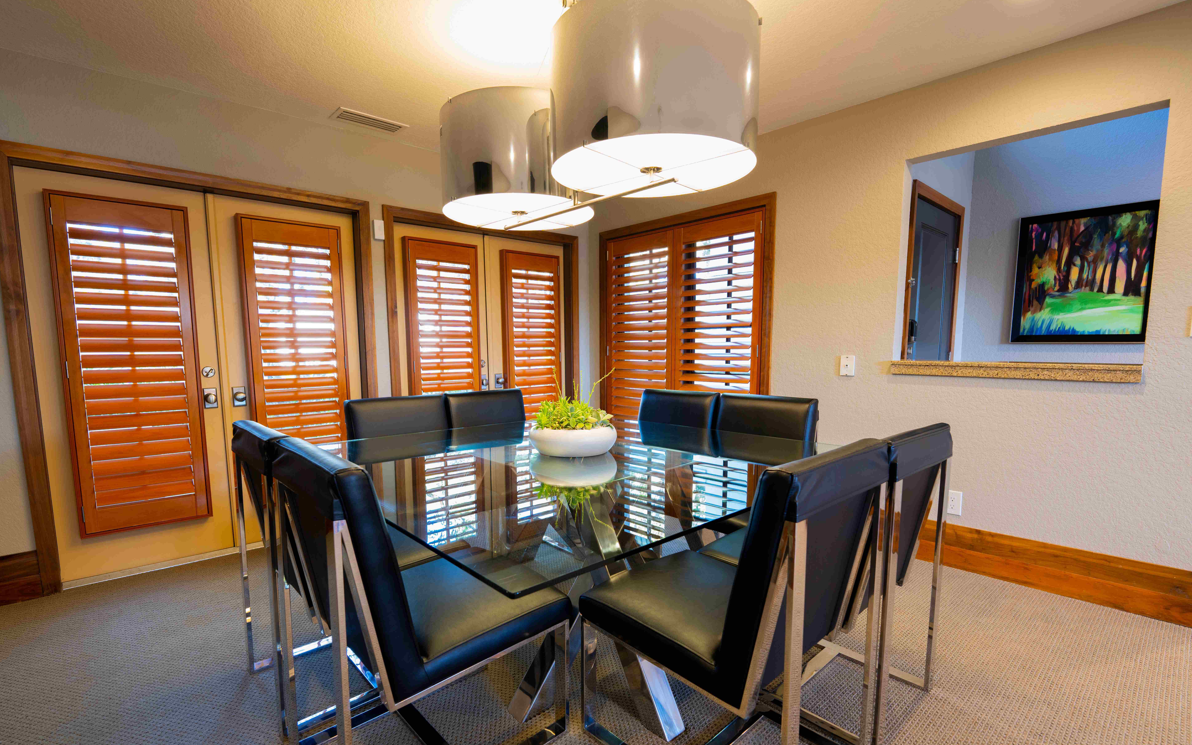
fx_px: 520
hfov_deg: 97.8
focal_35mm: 16
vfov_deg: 71.1
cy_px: 412
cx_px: 581
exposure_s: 1/4
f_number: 4
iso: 200
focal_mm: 14
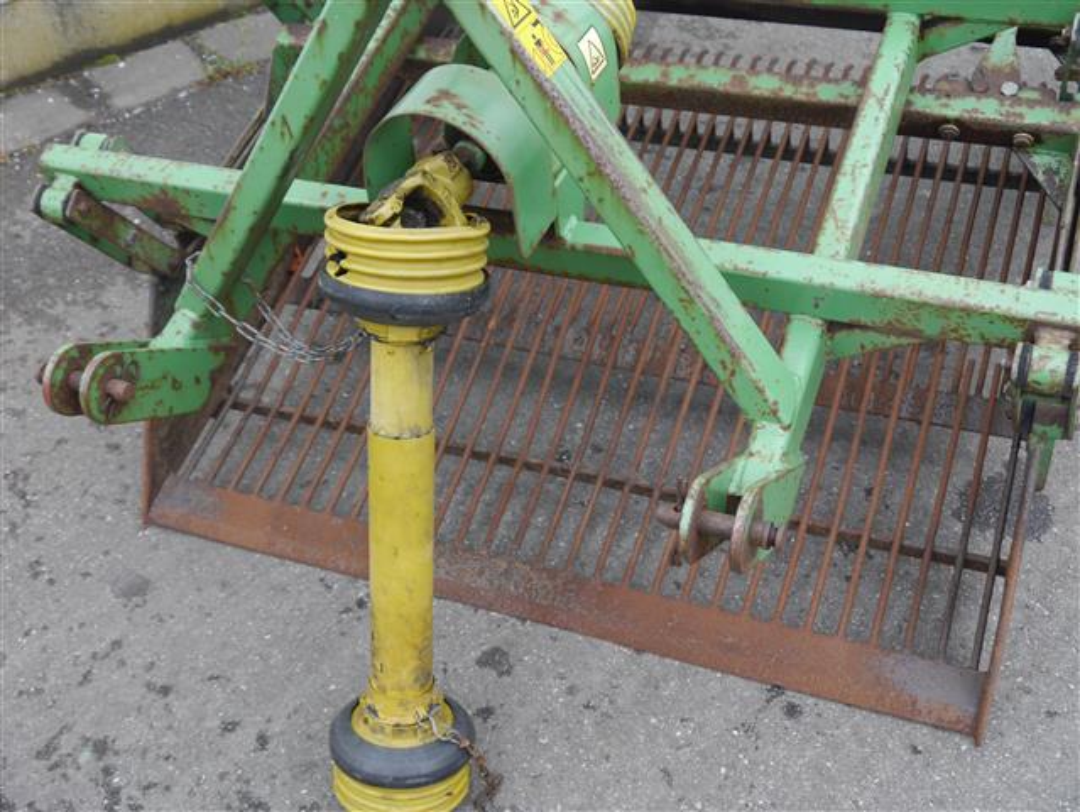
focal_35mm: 44
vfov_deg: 32.9
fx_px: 1374
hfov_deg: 42.9
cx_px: 540
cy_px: 406
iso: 160
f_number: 5
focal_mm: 22
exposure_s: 1/125
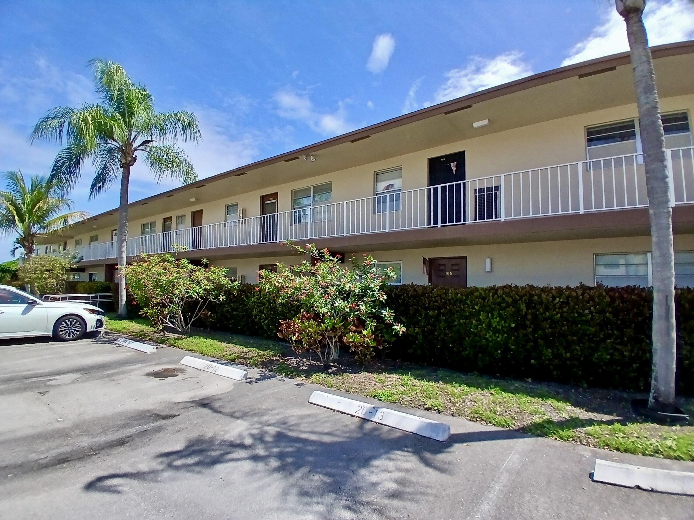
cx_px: 347
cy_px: 260
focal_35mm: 17
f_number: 2.2
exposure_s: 1/1362
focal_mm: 1.4
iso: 50
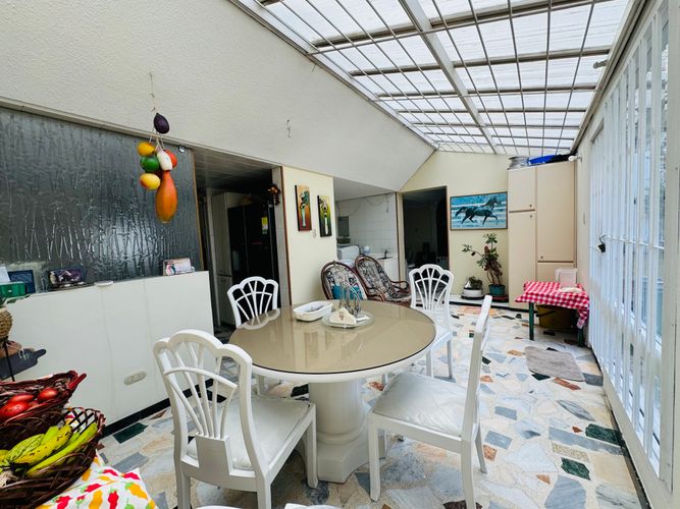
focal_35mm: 14
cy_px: 254
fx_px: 275
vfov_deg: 85.7
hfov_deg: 102.1
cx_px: 340
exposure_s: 1/131
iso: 40
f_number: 2.2
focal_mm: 2.22
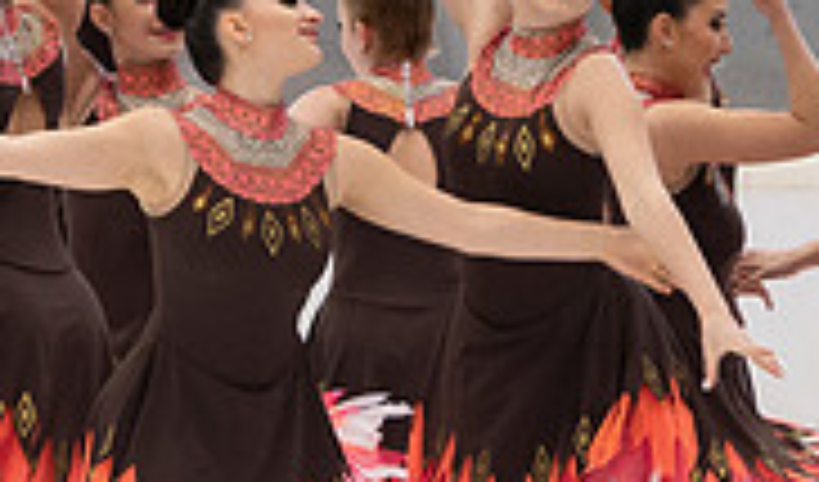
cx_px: 570
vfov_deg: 1.6
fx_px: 17126
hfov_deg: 2.7
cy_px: 429
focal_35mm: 780
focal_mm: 125
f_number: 4
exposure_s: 1/200
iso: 1000
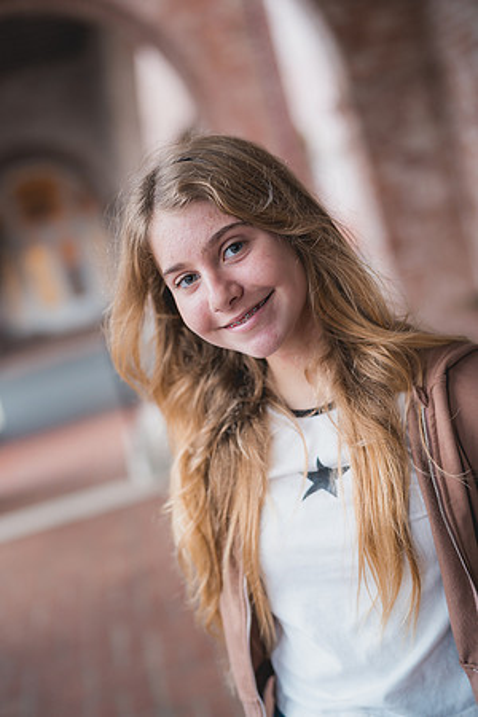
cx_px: 239
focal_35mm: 50
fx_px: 996
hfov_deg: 27.0
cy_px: 358
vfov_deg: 39.6
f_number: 1.8
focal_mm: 50
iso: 800
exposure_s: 1/320
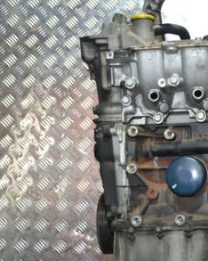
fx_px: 578
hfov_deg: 19.8
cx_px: 207
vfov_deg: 25.3
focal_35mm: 75
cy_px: 167
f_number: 4.2
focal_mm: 26
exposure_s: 1/60
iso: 1250
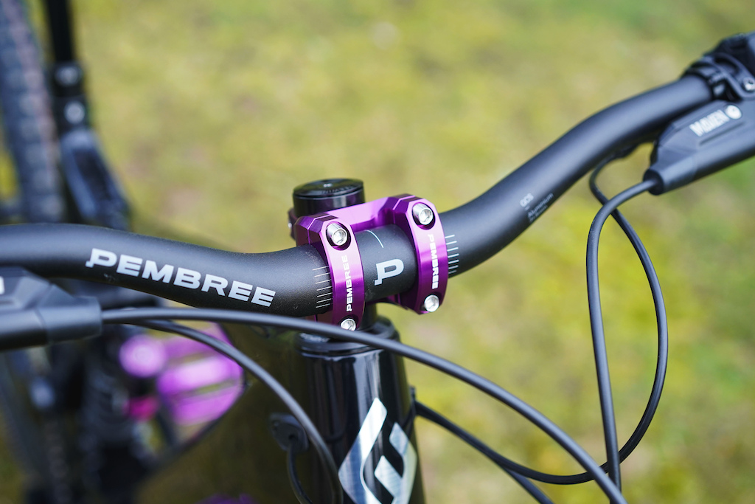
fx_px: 1154
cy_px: 252
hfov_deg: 36.2
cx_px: 378
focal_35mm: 55
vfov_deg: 24.6
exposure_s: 1/1000
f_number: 3.5
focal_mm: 55
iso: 1000
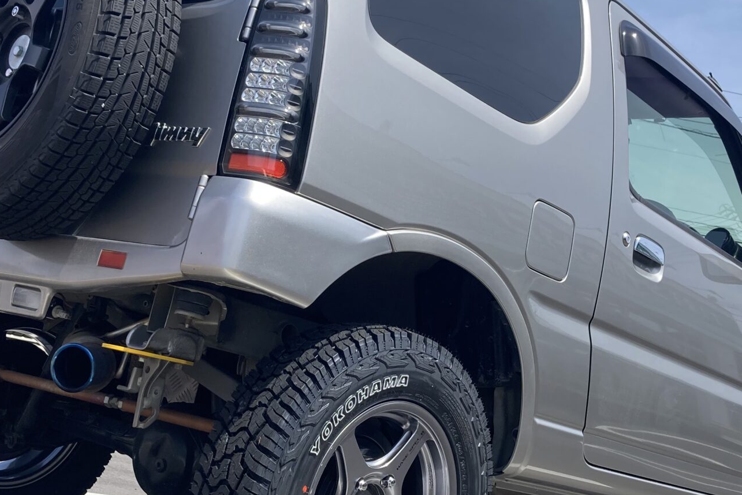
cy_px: 252
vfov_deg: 23.4
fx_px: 1195
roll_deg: -11.5
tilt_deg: +6.3
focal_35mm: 58
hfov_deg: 34.5
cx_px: 409
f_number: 1.8
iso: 20
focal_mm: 3.99
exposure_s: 1/842
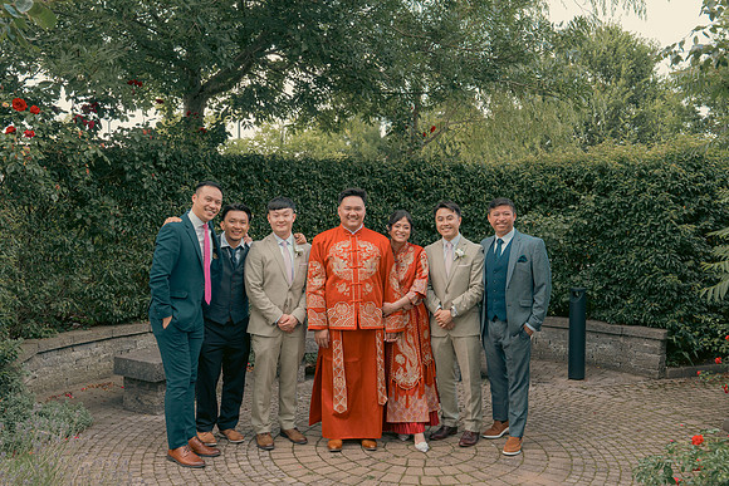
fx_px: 729
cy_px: 243
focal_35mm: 36
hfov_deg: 53.1
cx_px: 364
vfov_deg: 36.9
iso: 500
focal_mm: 36
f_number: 5.6
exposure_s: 1/160
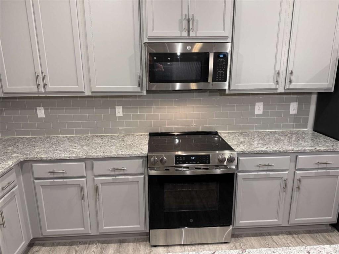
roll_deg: +0.1
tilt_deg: -14.7
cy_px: 127
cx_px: 170
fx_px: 235
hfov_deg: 71.6
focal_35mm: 24
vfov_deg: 56.8
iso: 250
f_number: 1.78
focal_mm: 6.76
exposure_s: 1/60
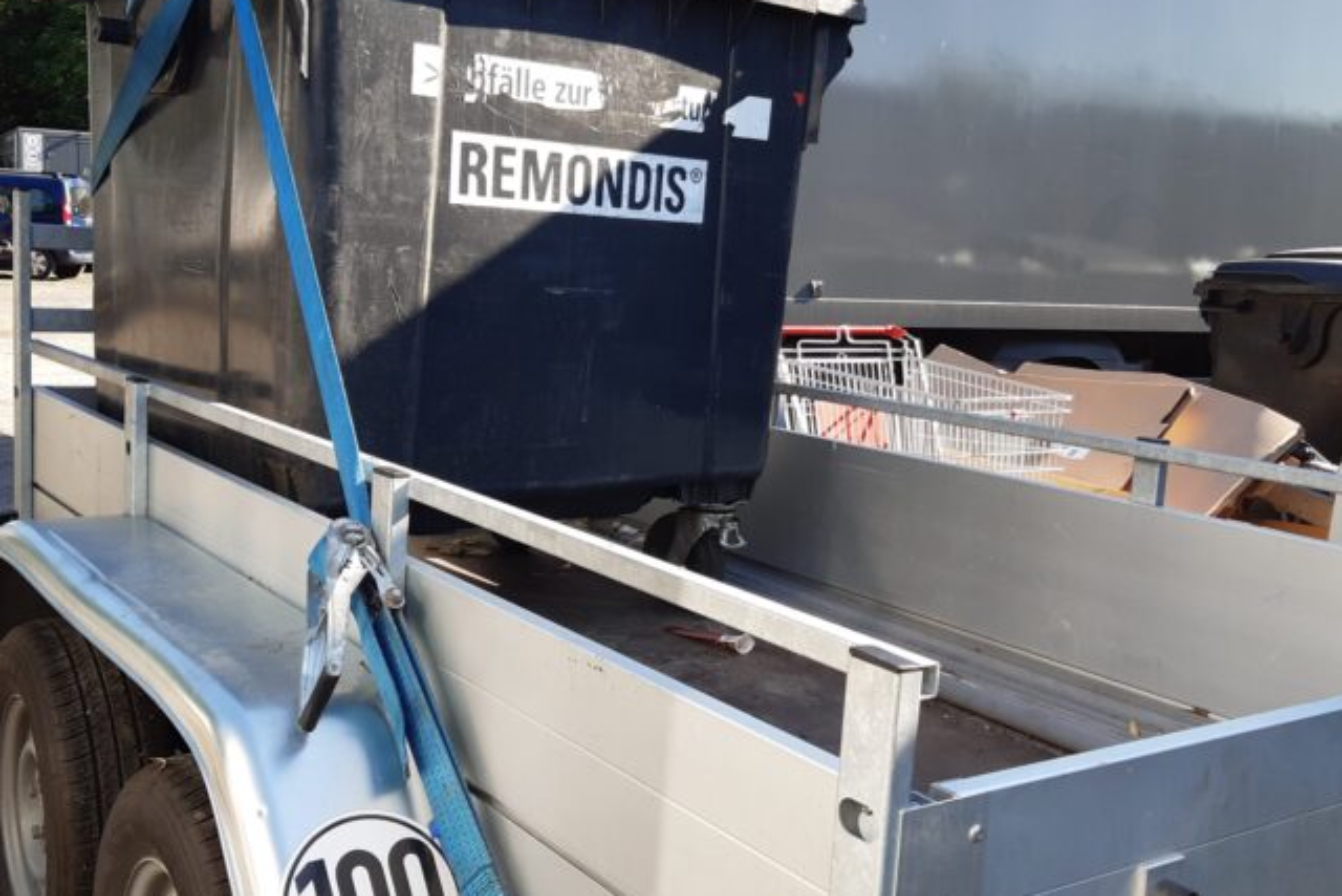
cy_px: 442
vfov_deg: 35.1
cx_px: 625
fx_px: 1417
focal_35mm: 38
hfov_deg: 50.6
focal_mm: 3.92
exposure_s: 1/449
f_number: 1.7
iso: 40
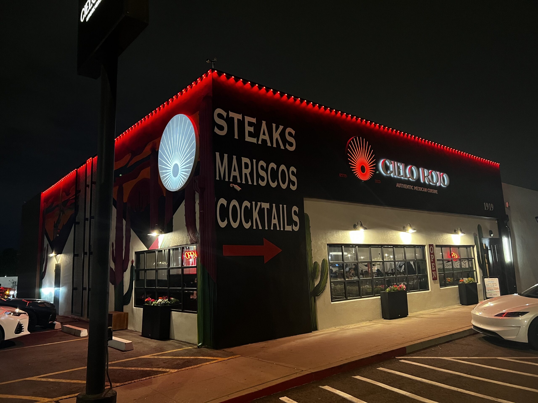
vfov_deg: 53.1
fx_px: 404
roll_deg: +2.4
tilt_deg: +9.3
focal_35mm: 26
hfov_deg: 67.3
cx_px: 269
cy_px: 202
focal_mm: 5.7
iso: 500
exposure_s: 1/30
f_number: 1.5
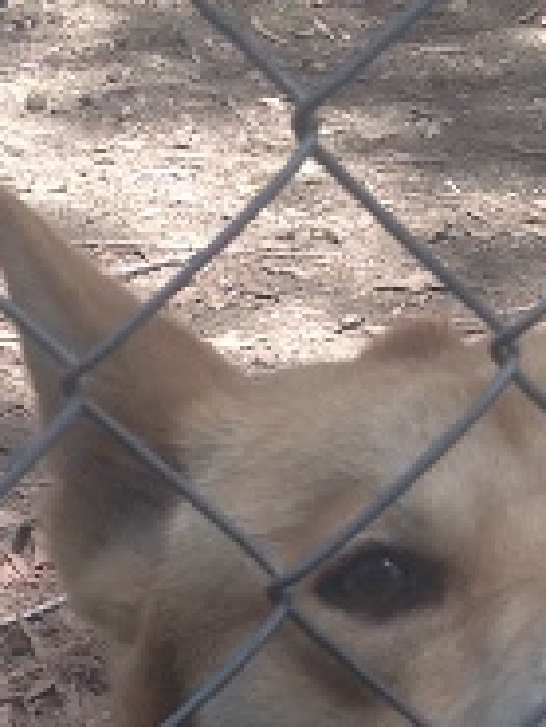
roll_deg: +1.8
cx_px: 0
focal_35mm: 189
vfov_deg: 9.9
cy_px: 1316
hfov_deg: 7.8
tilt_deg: -31.5
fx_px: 3970
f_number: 2.4
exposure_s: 1/270
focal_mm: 4.28
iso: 50
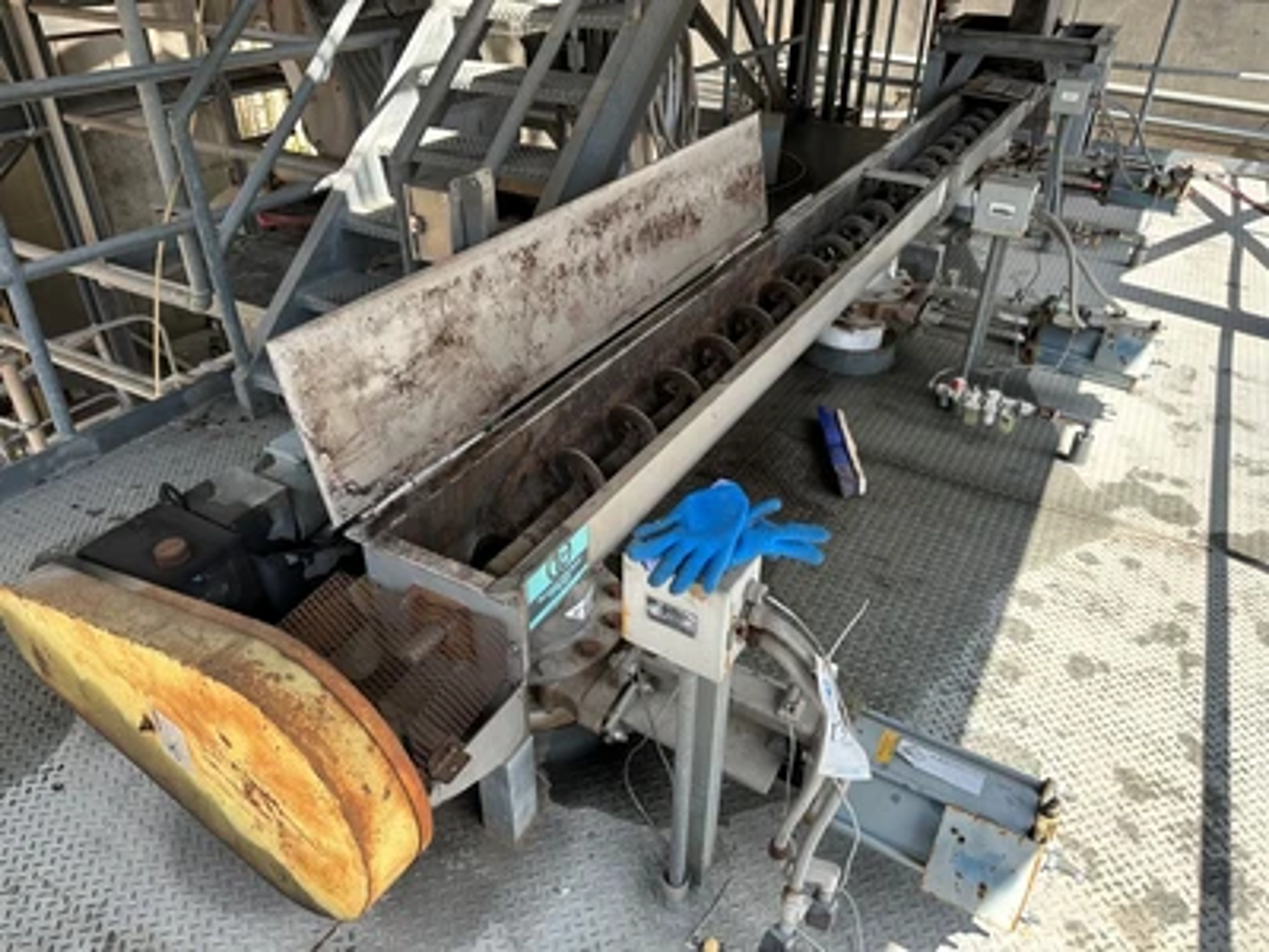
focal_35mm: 24
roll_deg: -1.0
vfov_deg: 56.8
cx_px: 634
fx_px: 880
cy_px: 476
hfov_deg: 71.6
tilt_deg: -34.6
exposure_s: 1/659
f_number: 1.78
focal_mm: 6.86
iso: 80
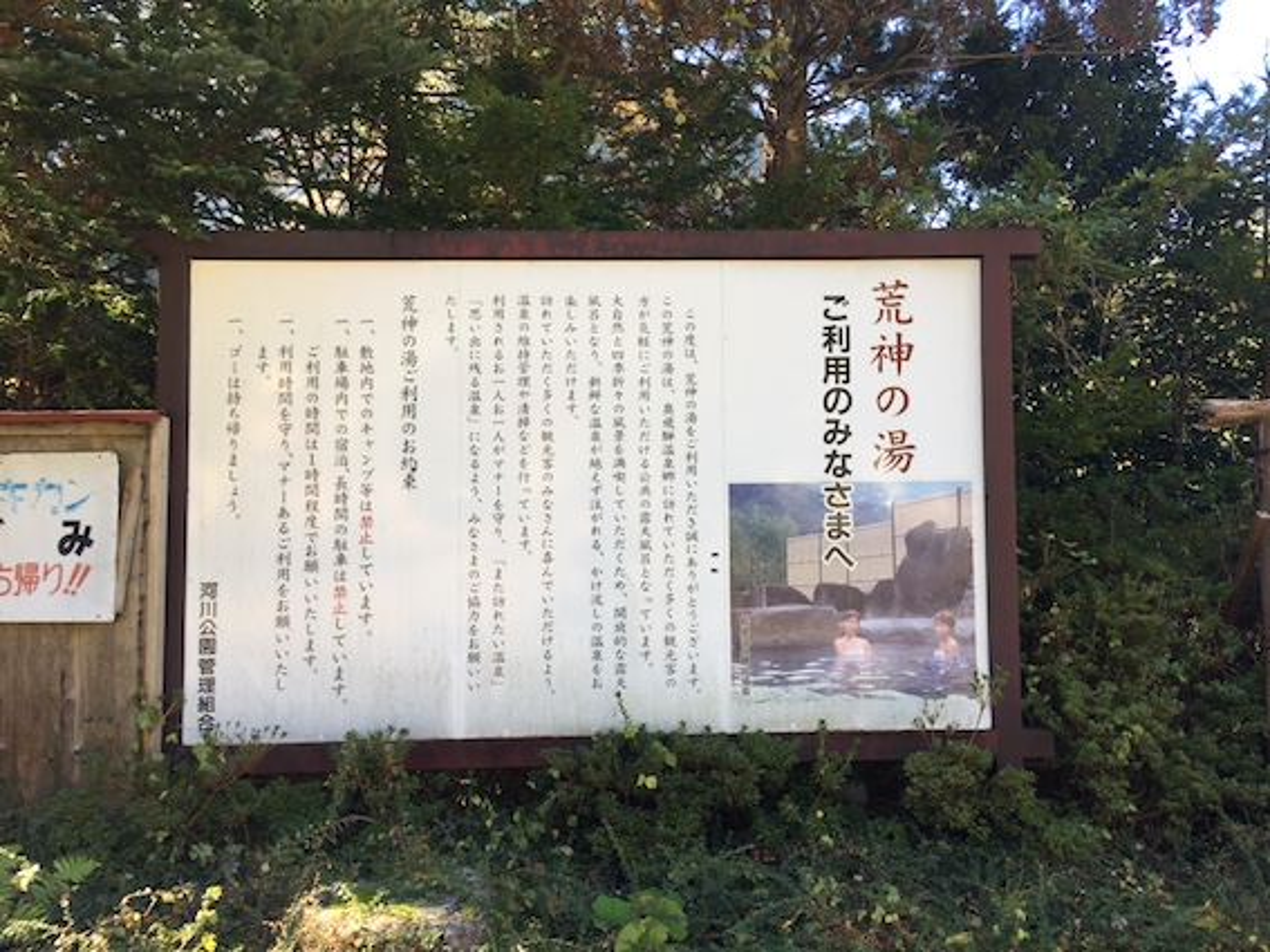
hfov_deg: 61.7
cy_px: 476
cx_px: 635
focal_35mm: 29
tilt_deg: -1.3
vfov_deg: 48.2
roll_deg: -0.5
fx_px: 1064
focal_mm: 4.15
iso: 32
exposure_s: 1/127
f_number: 2.2
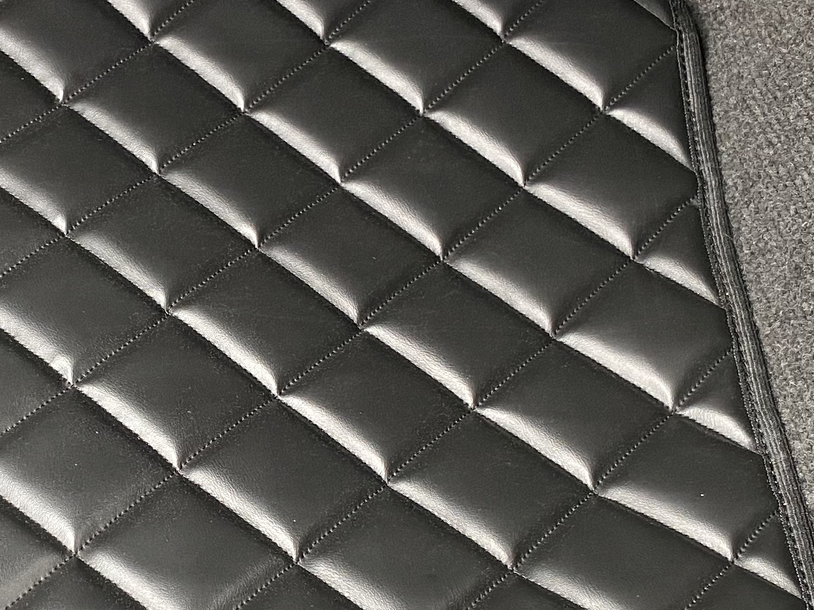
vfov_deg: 20.1
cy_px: 428
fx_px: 1717
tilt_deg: -53.2
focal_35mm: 73
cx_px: 120
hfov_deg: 26.0
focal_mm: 4.25
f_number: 1.8
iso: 125
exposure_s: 1/78
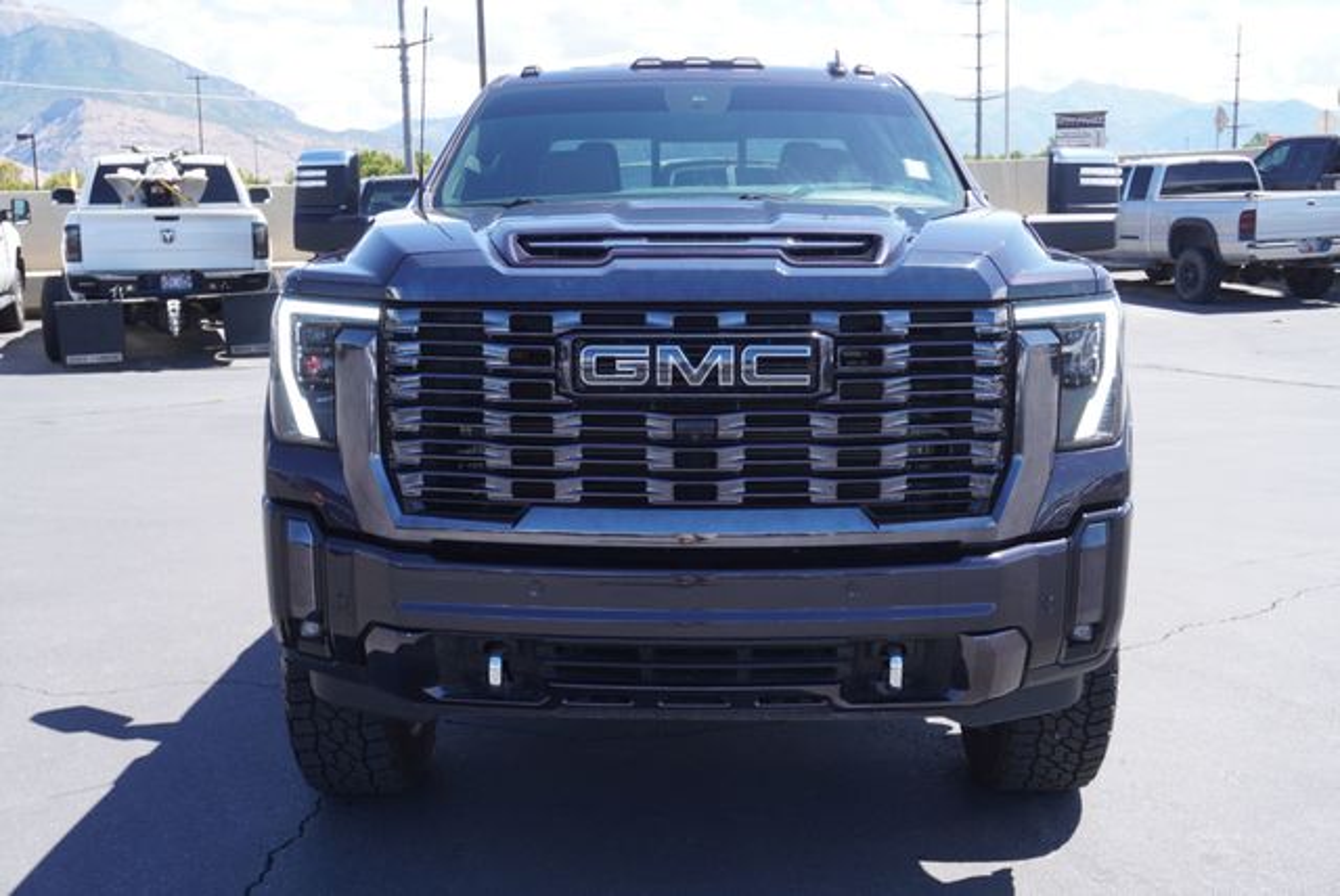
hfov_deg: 47.9
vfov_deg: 33.1
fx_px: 1509
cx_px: 670
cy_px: 448
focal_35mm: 40
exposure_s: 1/125
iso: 100
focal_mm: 27
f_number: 6.3
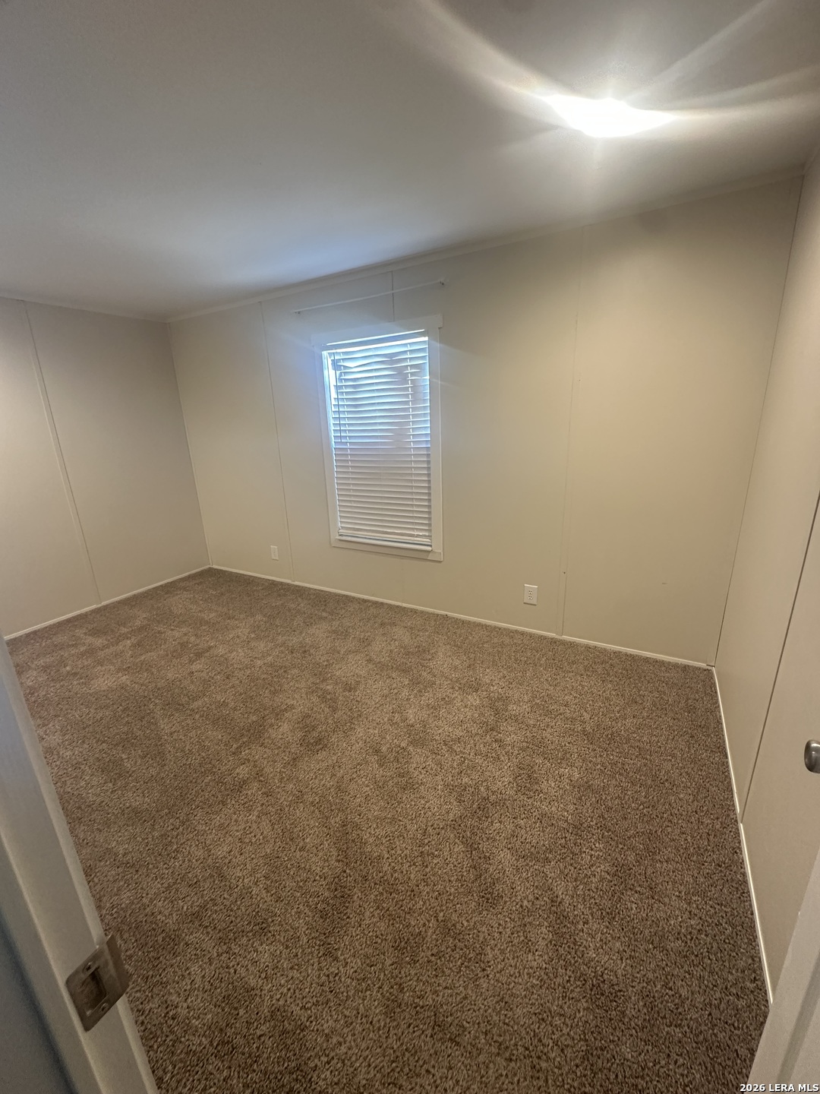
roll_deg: +1.6
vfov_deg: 102.1
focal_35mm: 14
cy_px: 547
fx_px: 442
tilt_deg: -15.9
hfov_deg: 85.7
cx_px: 410
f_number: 2.2
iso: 500
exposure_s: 1/60
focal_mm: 2.22
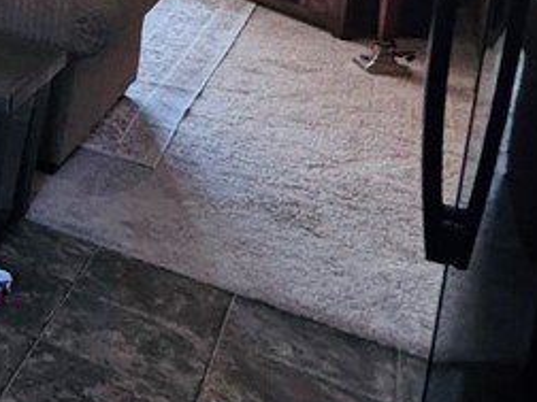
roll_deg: +0.3
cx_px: -456
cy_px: -117
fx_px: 884
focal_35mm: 57
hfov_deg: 21.0
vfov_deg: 22.9
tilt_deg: -10.1
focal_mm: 2.22
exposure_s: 1/66
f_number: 2.2
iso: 320
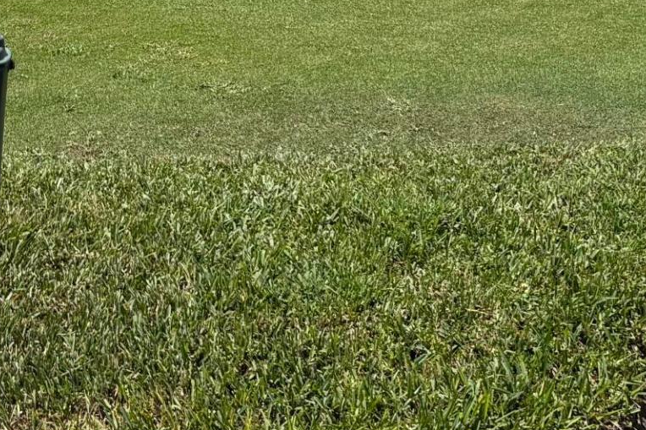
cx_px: -13
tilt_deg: -5.7
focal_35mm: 102
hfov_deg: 19.4
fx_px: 1830
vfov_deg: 12.6
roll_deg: -1.2
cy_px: -258
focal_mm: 5.96
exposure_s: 1/4854
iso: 50
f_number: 1.6
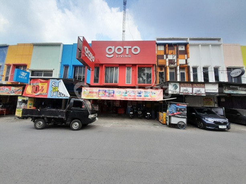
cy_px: 92
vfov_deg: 89.9
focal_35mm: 13
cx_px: 123
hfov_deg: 106.2
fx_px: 92
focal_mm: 1.13
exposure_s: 1/583
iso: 40
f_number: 2.2
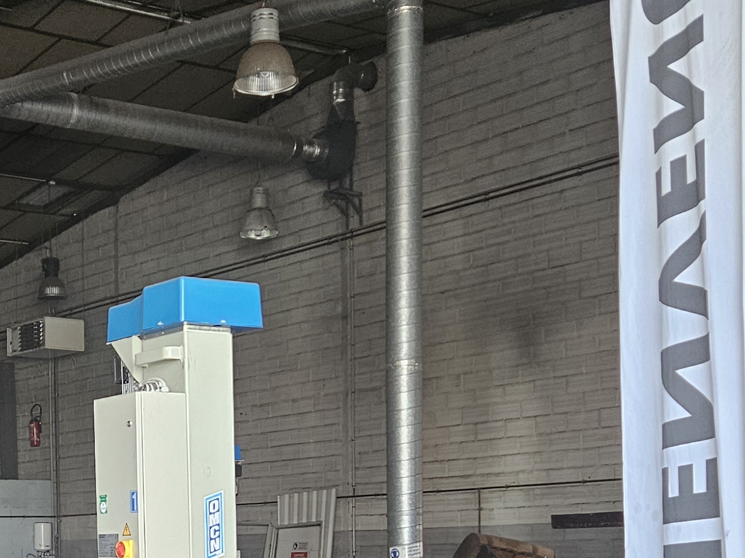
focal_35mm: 71
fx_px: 1528
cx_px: 122
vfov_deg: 20.0
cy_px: 583
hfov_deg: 26.7
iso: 200
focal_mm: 5.4
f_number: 1.8
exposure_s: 1/180
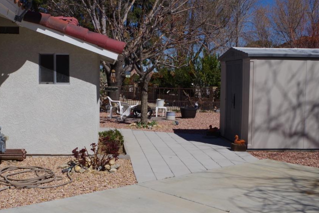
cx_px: 128
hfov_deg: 41.7
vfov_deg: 28.7
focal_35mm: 47
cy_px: 114
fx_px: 417
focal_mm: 26.25
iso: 100
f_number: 14
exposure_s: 1/160
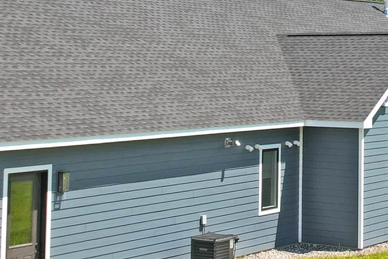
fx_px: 1056
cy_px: -38
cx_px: 389
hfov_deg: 20.2
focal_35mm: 98
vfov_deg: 13.6
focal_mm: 8.38
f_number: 2.8
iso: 100
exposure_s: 1/320
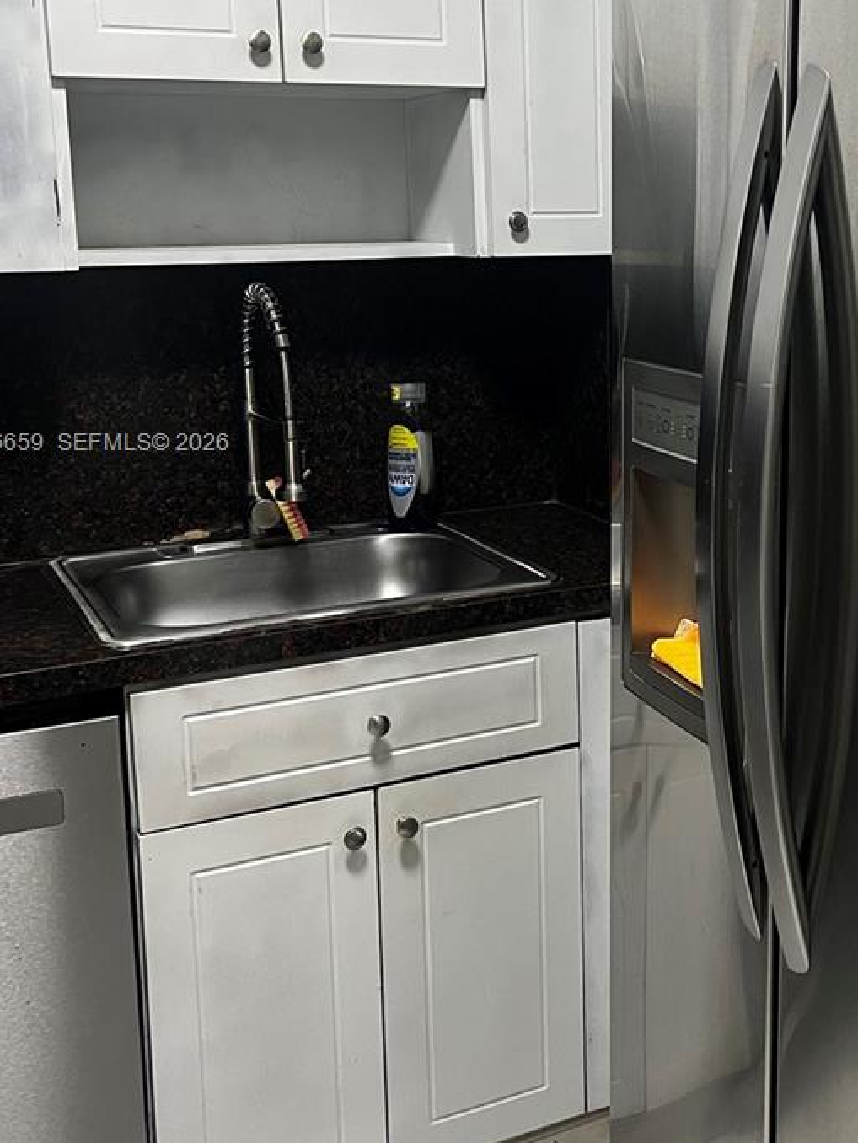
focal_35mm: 46
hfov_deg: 30.8
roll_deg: +0.9
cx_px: 676
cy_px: 445
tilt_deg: -8.0
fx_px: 1519
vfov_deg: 41.0
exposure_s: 1/60
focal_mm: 5.7
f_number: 1.5
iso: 100
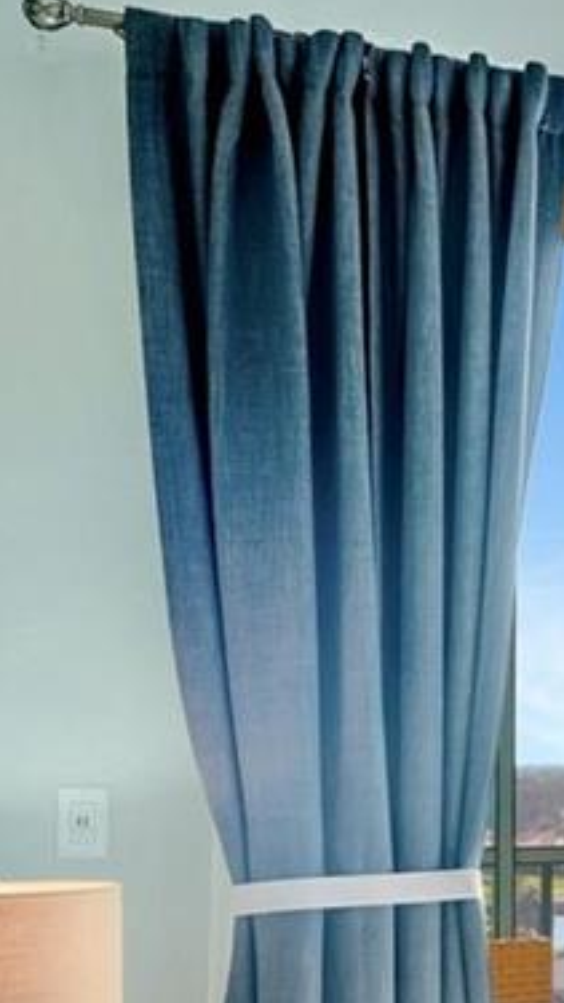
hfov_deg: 12.0
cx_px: 1449
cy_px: 941
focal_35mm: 76
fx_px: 2020
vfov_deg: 26.7
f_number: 8
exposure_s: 1/125
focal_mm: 17
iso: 500
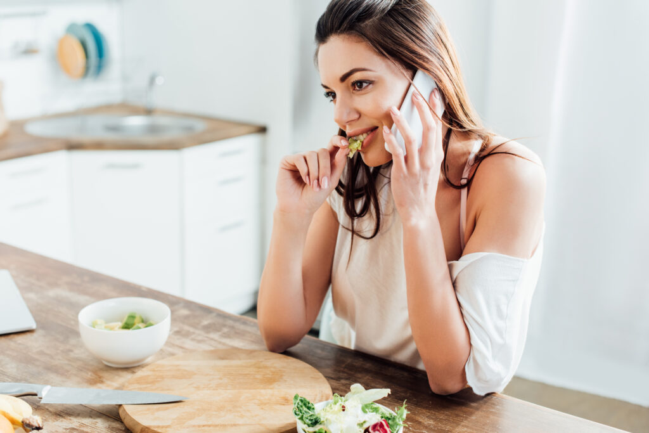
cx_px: 324
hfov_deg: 39.6
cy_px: 216
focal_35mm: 50
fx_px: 901
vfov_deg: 27.0
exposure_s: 1/200
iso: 320
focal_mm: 50
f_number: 3.5
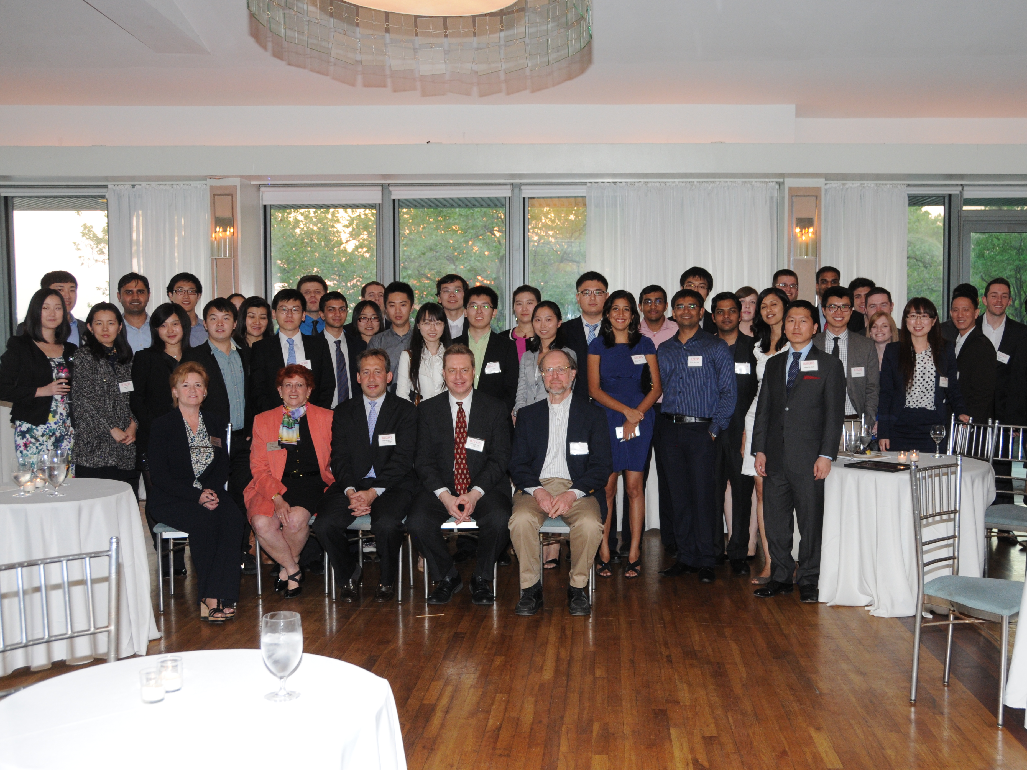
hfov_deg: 46.7
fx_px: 1187
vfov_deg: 36.0
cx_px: 580
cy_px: 380
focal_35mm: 40
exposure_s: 1/60
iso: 720
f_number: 5
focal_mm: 24
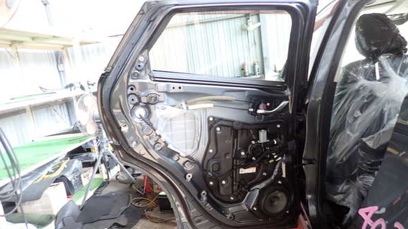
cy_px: 124
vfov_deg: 41.4
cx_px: 207
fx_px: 303
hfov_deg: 67.9
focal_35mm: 28
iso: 160
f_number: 2
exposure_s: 1/60
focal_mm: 4.5
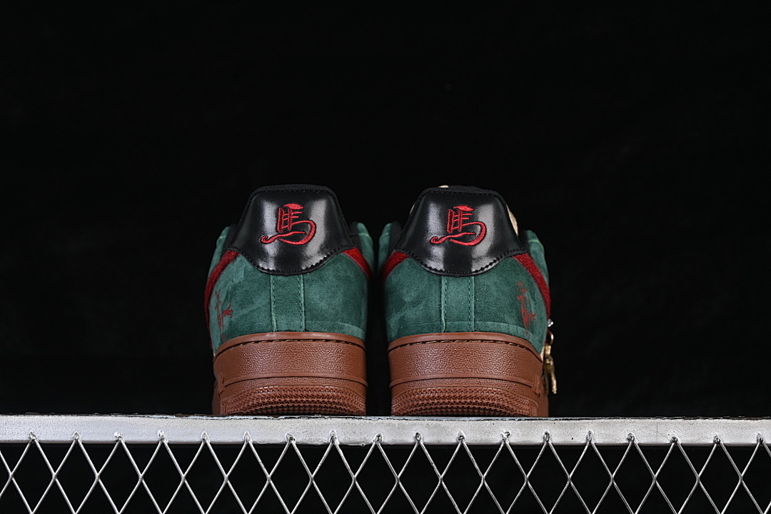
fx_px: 1606
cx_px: 386
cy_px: 257
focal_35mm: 75
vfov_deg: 18.2
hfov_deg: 27.0
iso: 160
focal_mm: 50
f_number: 6.3
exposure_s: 1/60
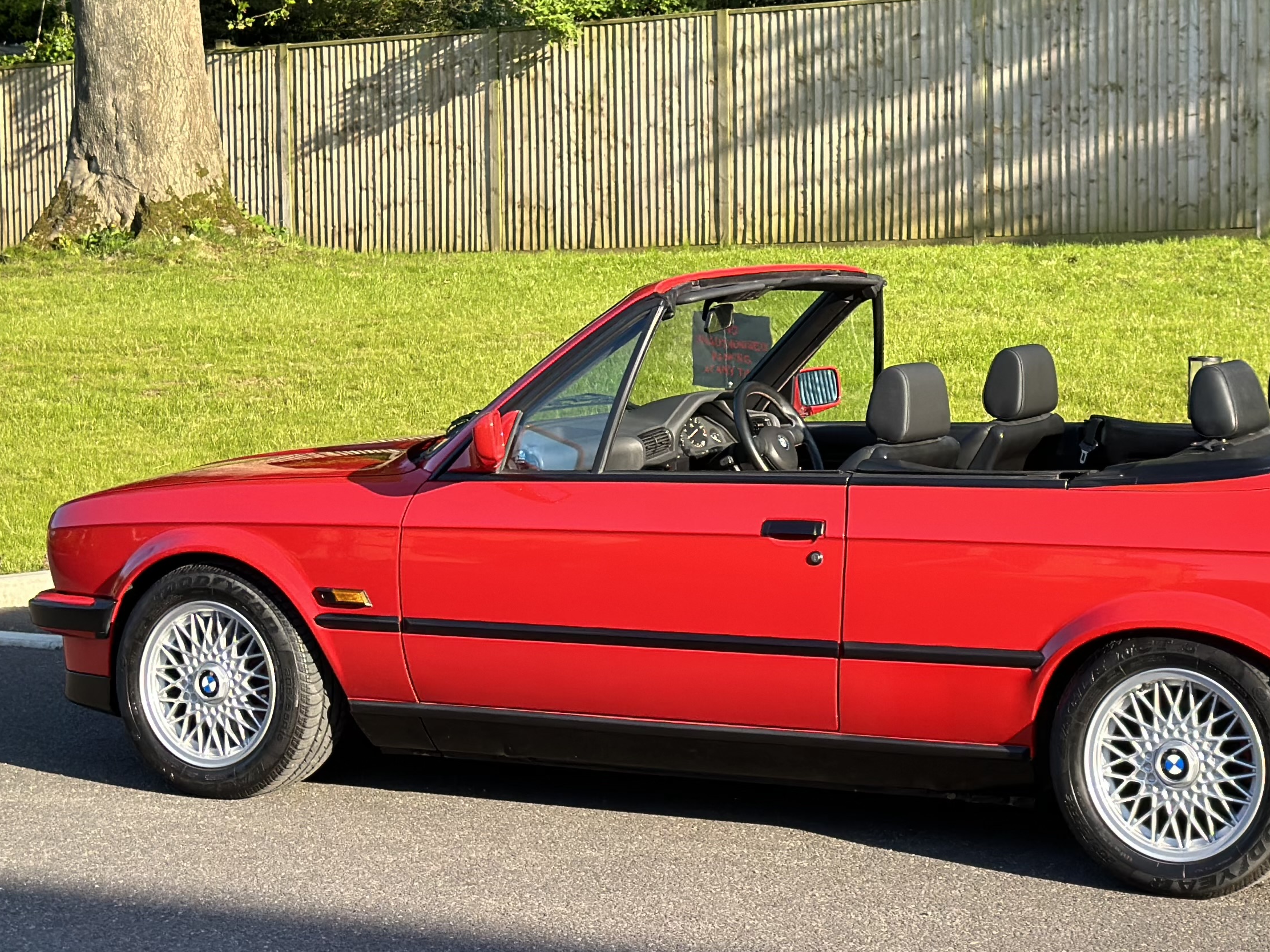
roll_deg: -0.5
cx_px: 938
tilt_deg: -2.7
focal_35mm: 87
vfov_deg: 16.9
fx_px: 3191
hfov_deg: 22.3
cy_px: 360
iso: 80
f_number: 1.78
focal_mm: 6.86
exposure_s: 1/1339
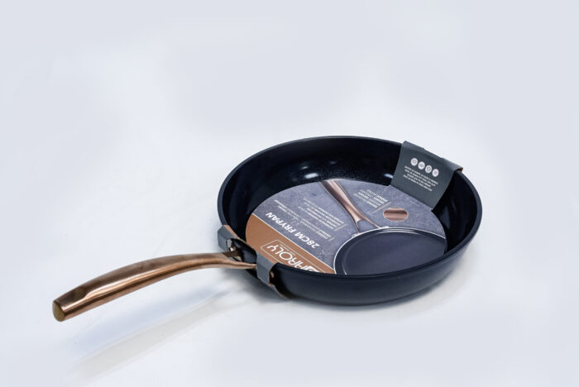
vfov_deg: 25.6
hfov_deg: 37.5
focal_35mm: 53
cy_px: 194
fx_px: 853
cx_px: 290
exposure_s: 1/125
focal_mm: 53
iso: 6400
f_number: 14
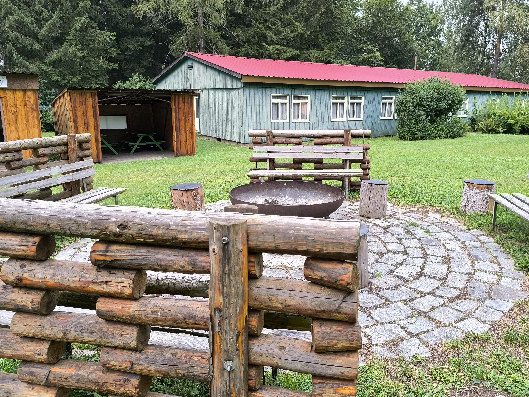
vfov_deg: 53.1
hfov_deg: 67.1
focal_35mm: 26
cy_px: 194
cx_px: 295
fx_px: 397
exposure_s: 1/296
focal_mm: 6.14
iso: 50
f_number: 1.65
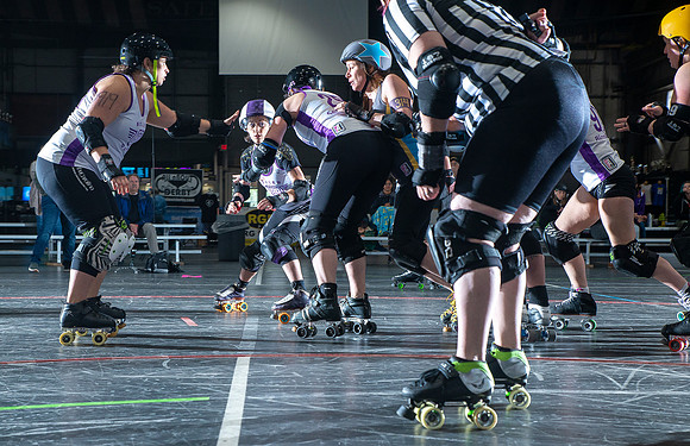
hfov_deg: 34.3
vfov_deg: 22.6
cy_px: 268
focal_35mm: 59
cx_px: 288
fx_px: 1116
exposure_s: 1/160
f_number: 7.1
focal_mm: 50
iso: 800
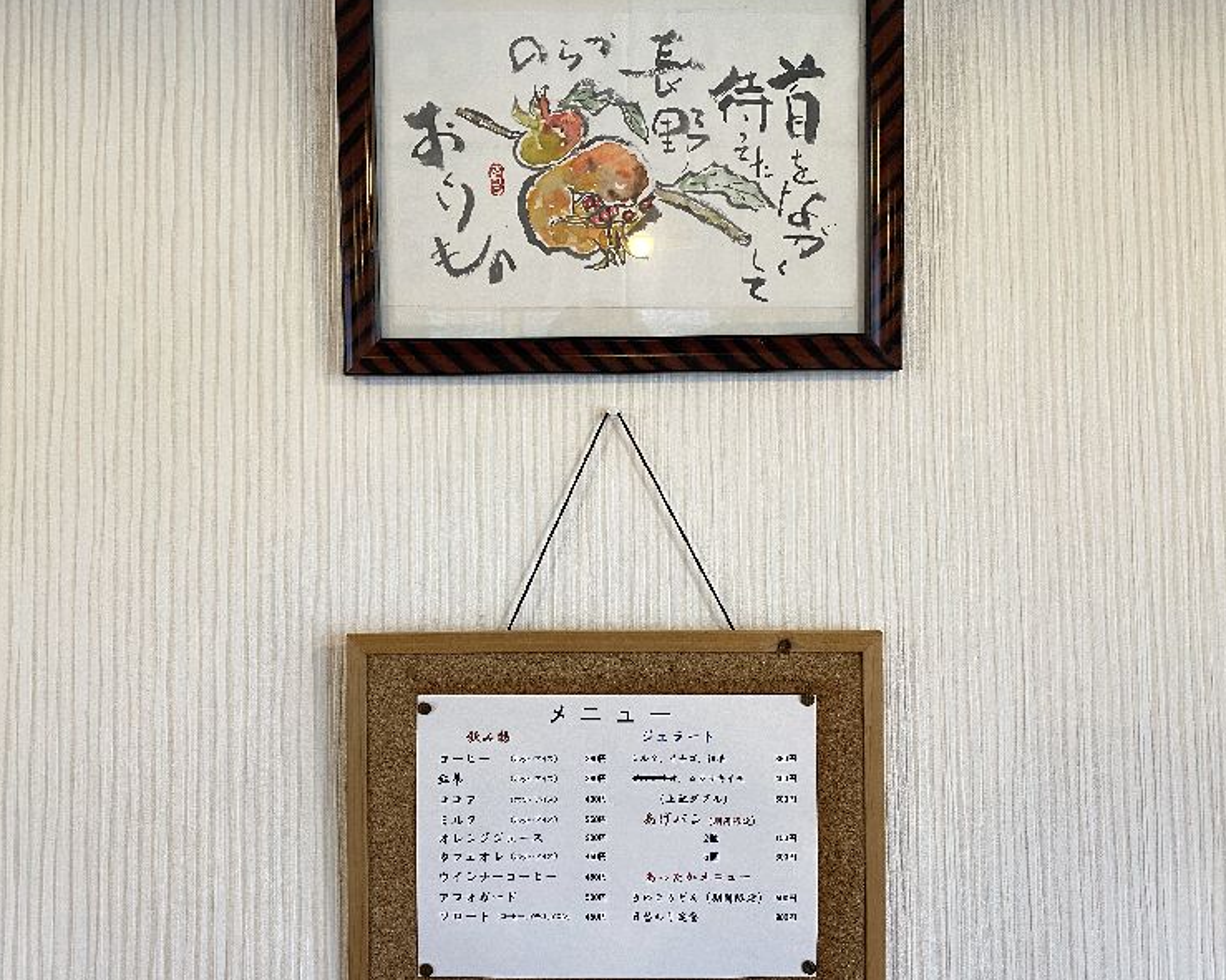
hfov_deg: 62.2
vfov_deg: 51.5
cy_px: 490
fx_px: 1016
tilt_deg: +2.7
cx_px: 586
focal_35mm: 28
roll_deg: -0.3
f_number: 1.8
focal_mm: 4.25
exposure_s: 1/60
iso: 160
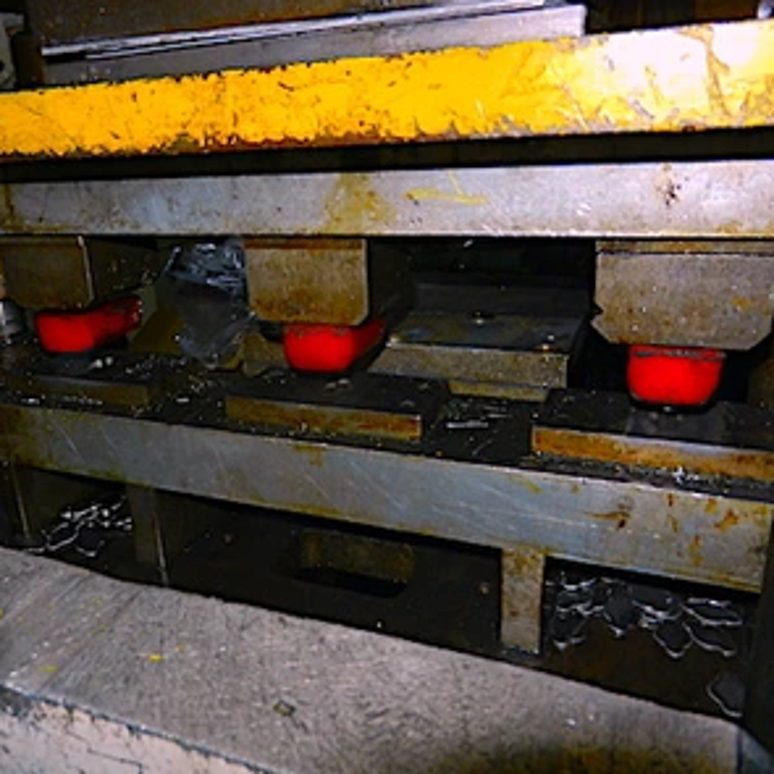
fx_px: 759
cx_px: 312
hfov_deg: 53.7
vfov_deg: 54.0
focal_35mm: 30
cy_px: 383
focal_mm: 4.5
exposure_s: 1/30
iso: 200
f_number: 3.5
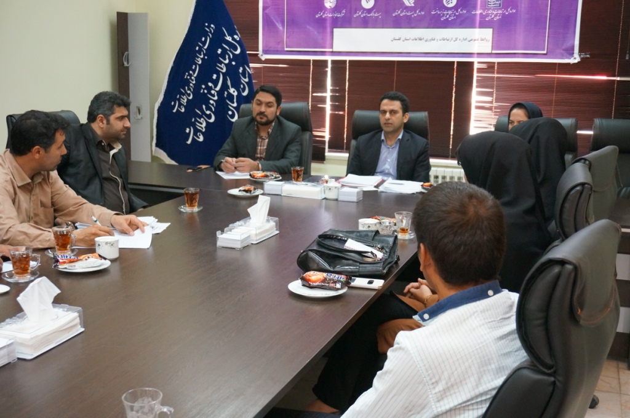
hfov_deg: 45.0
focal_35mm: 44
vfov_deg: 30.8
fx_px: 760
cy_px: 209
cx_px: 315
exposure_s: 1/60
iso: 3200
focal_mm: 29
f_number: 4.5
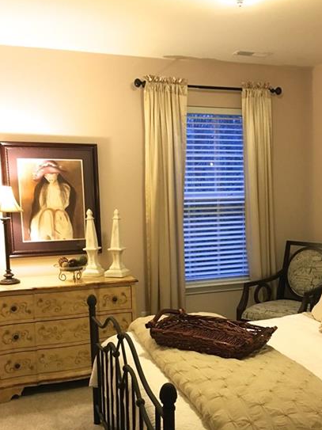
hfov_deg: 34.8
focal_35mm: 41
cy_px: 262
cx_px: 214
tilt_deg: -6.7
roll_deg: -1.0
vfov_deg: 45.5
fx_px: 509
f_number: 2.2
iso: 200
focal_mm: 4.15
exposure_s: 1/24
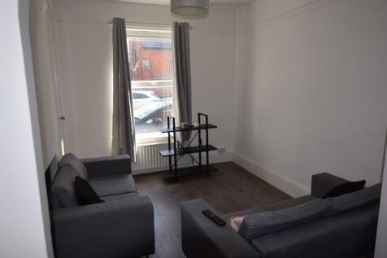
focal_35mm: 26
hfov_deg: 70.5
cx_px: 194
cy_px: 129
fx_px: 274
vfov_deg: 50.4
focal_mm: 17
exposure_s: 1/125
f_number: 5.6
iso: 220
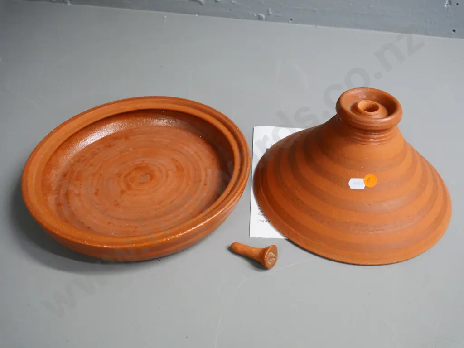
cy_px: 174
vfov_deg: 46.8
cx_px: 232
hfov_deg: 60.0
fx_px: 402
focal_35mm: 30
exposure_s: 1/80
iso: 3200
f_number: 5.6
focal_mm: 15
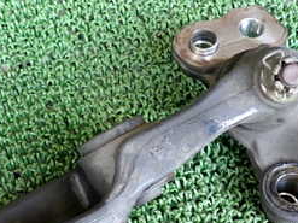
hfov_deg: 26.4
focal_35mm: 73
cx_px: 80
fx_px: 628
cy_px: 203
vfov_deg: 19.8
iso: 200
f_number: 2.3
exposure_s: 1/60
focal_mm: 5.4
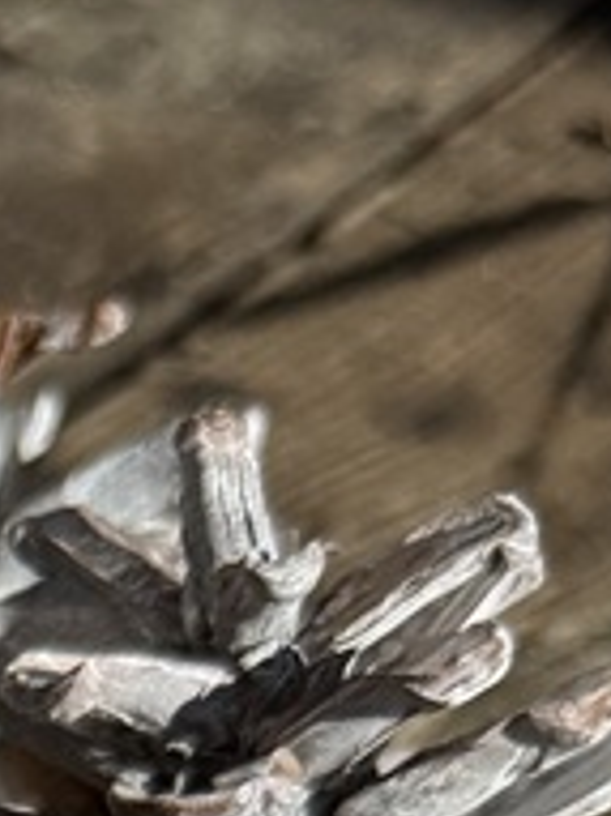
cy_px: 1888
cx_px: -991
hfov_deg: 8.7
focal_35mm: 151
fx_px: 3558
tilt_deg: -51.7
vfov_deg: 11.2
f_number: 1.78
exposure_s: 1/5814
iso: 80
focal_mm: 6.76
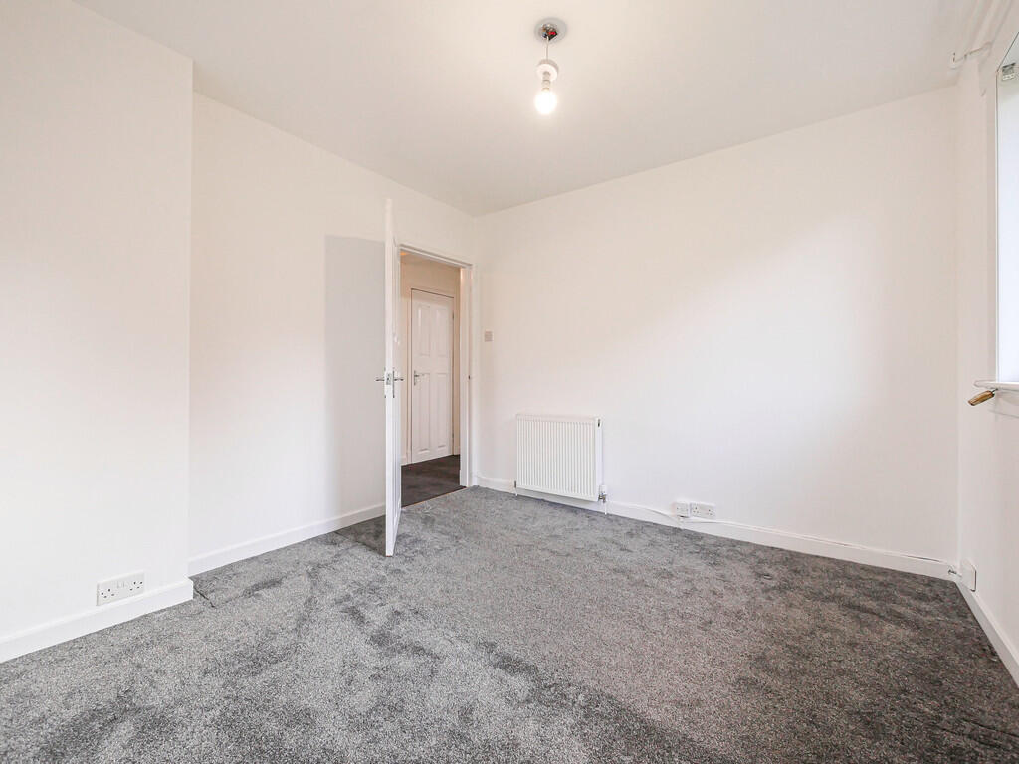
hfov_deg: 102.1
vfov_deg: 85.7
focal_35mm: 14
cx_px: 510
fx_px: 412
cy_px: 382
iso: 1250
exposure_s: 1/60
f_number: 4
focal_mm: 7
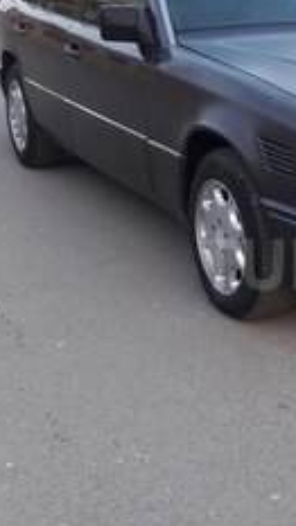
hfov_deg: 17.5
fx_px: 907
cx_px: 373
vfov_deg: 32.4
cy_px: 264
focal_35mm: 65
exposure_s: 1/50
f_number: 1.9
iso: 40
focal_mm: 3.7
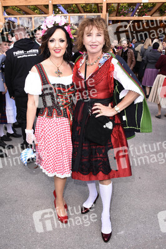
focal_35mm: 30
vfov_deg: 62.0
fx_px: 208
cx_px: 83
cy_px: 124
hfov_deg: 43.5
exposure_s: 1/160
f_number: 9
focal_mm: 20
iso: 400
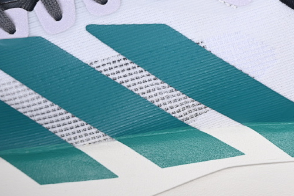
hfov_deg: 17.0
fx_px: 980
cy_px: 81
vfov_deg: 11.4
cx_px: 202
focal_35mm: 120
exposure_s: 1/100
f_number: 7.1
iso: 160
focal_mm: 50
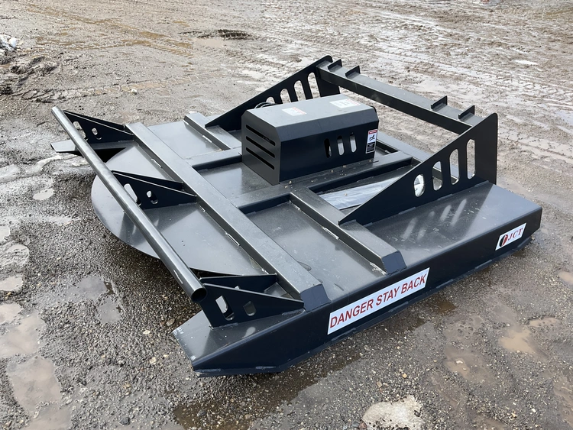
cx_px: 286
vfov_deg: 48.3
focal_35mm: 29
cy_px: 215
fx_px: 480
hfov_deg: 61.6
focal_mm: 3
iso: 25
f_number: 1.8
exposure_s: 1/442
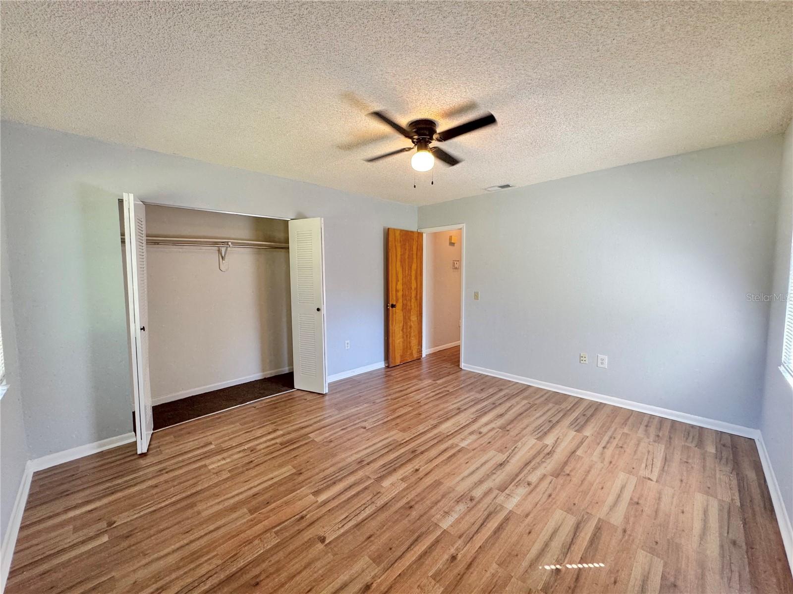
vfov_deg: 85.7
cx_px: 396
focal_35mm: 14
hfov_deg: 102.1
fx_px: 321
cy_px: 297
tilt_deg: -4.2
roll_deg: +0.6
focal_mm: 2.22
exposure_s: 1/60
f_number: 2.2
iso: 200
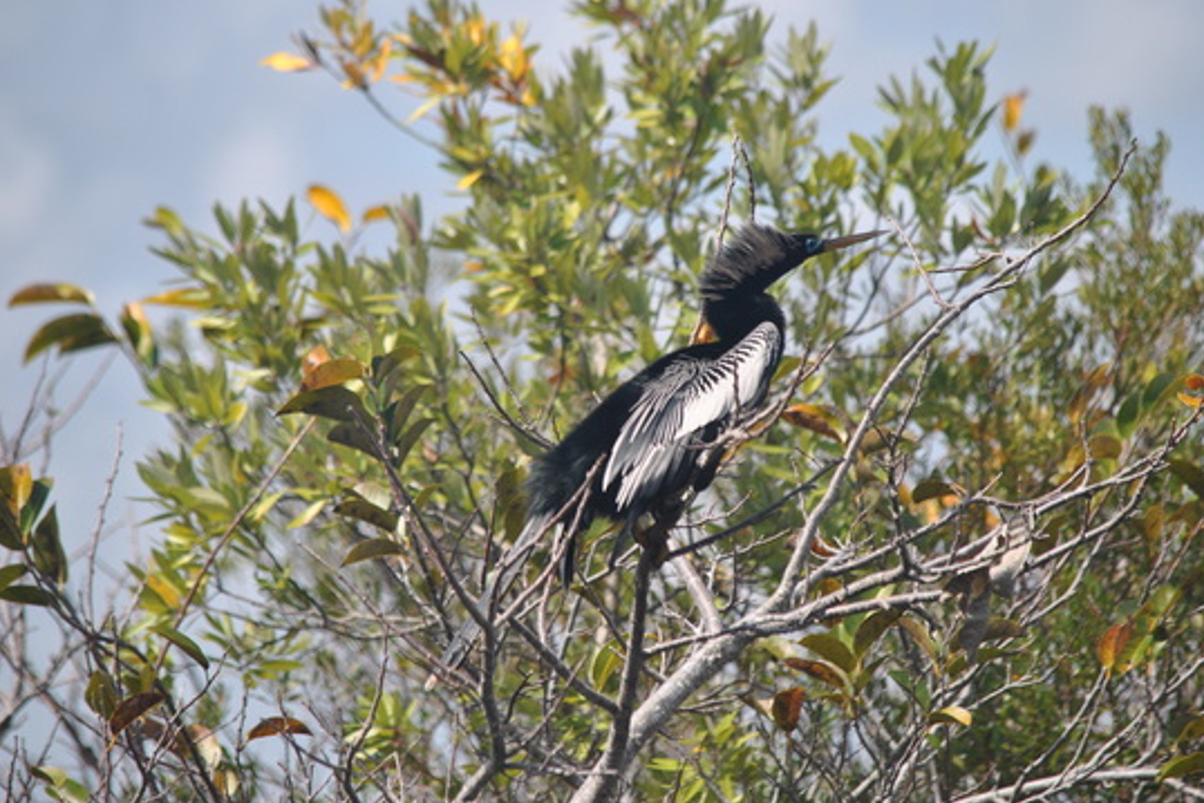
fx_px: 11507
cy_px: 390
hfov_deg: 6.0
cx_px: 604
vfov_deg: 4.0
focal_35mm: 344
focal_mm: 220
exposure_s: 1/1000
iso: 200
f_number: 5.3
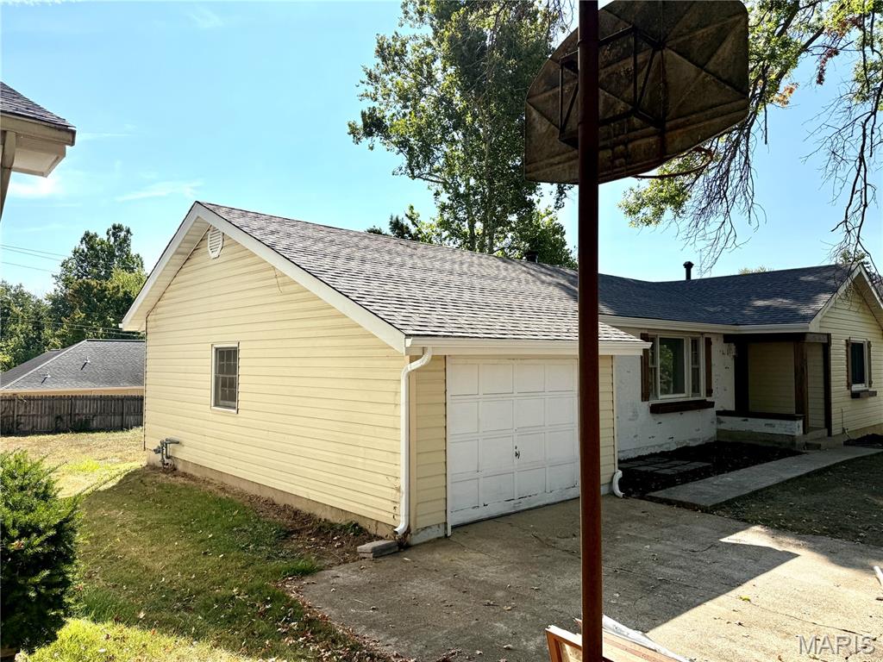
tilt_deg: +2.9
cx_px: 442
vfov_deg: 56.8
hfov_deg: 71.6
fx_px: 612
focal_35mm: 24
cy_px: 331
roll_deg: -0.1
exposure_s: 1/5714
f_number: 1.78
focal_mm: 6.76
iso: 80
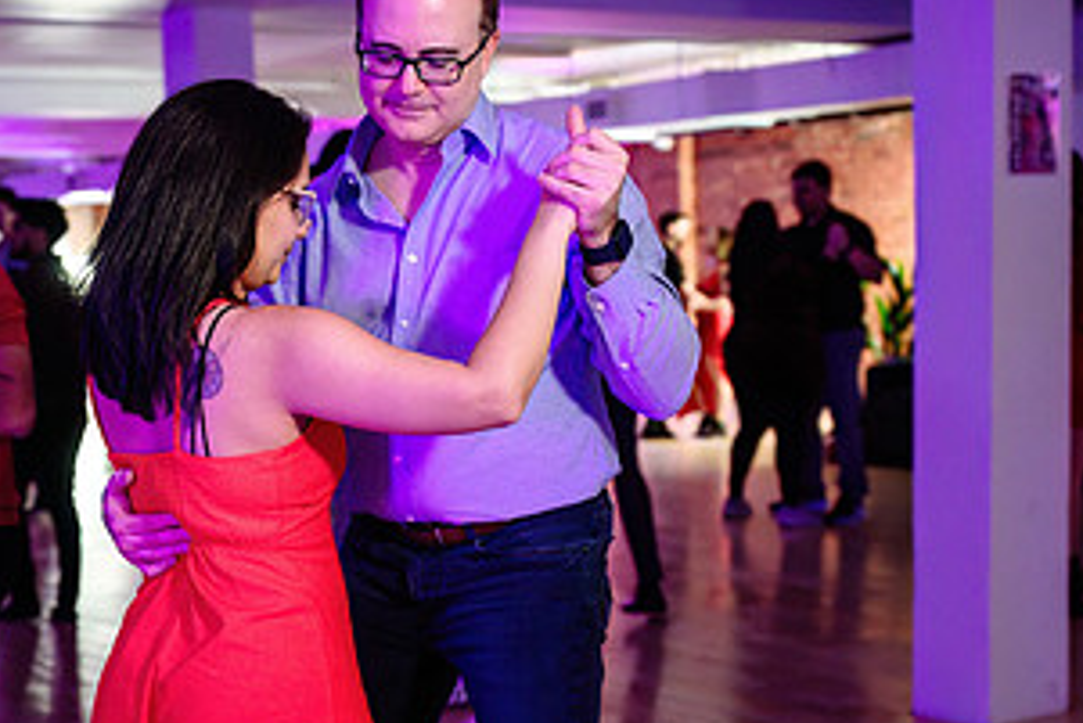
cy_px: 473
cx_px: 264
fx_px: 1866
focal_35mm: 62
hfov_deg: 31.8
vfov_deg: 21.9
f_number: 2
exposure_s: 1/160
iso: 2000
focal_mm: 28
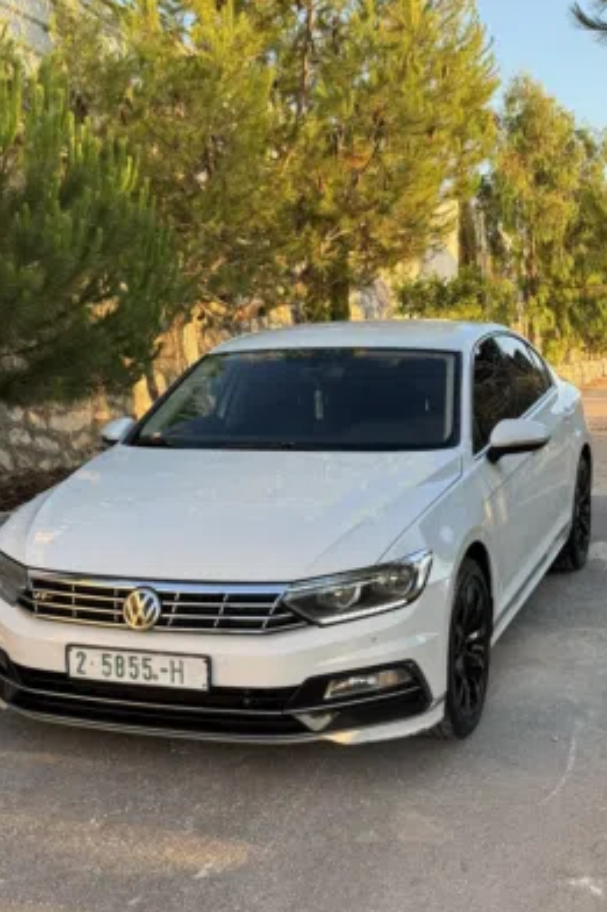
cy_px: 451
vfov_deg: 38.9
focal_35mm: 51
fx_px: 1291
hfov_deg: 26.4
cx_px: 272
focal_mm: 6.76
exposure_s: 1/370
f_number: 1.78
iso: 64
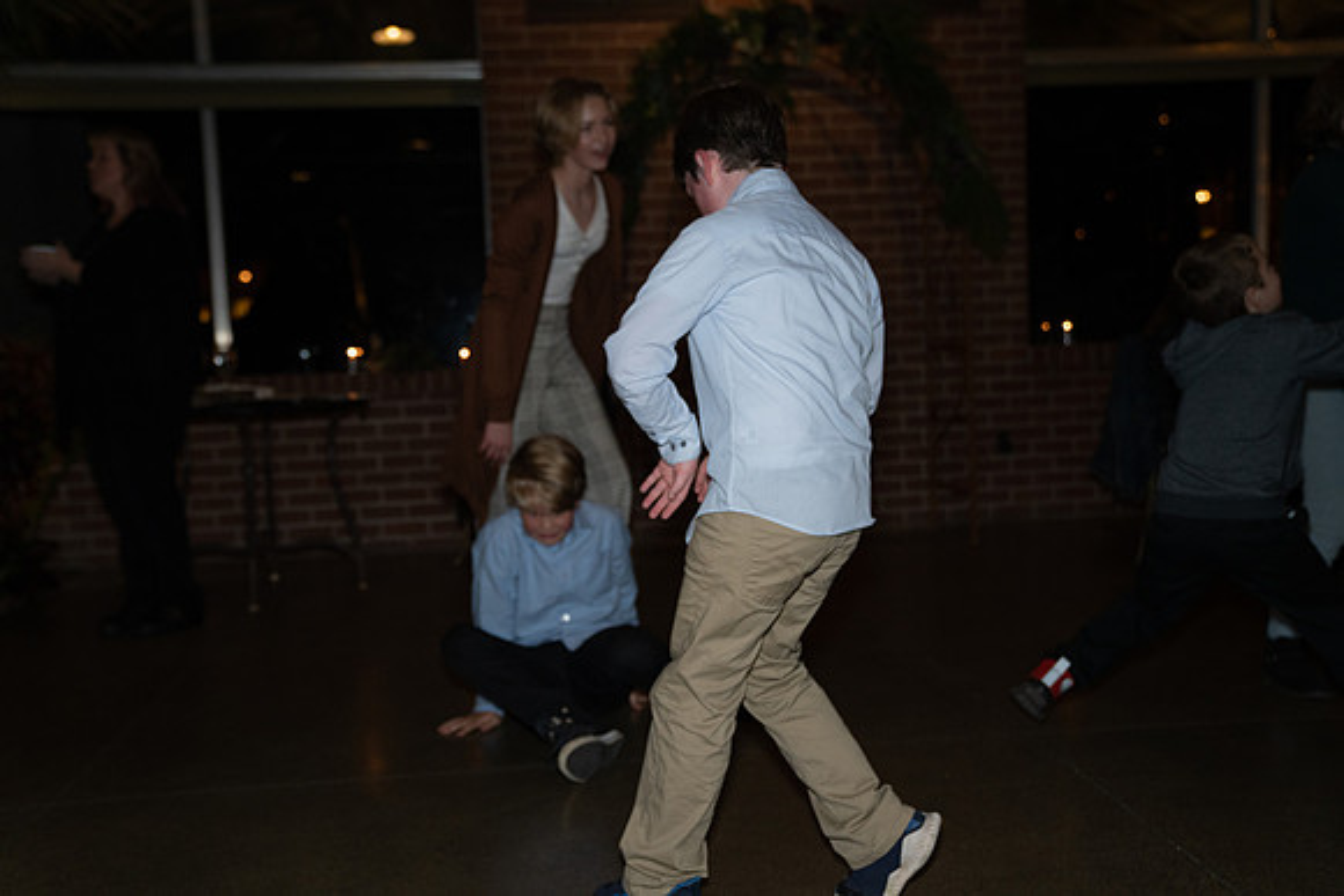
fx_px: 1419
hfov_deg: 50.7
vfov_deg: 35.1
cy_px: 448
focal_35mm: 38
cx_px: 672
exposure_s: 1/250
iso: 1600
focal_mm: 38
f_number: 2.8
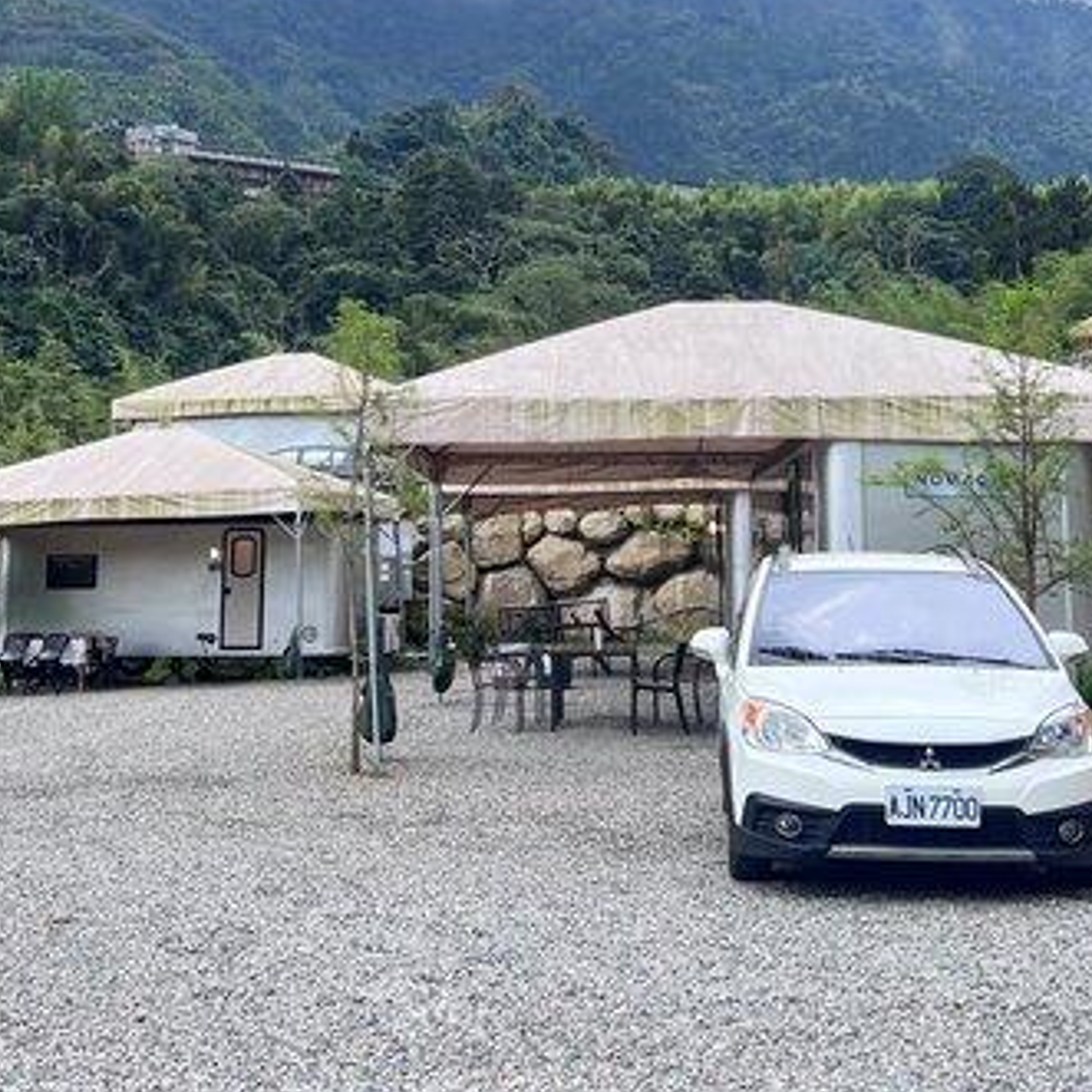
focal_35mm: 50
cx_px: 538
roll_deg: +0.3
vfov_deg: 33.6
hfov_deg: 34.0
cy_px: 323
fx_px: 1785
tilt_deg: +9.1
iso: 50
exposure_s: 1/121
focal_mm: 5.7
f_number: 1.5
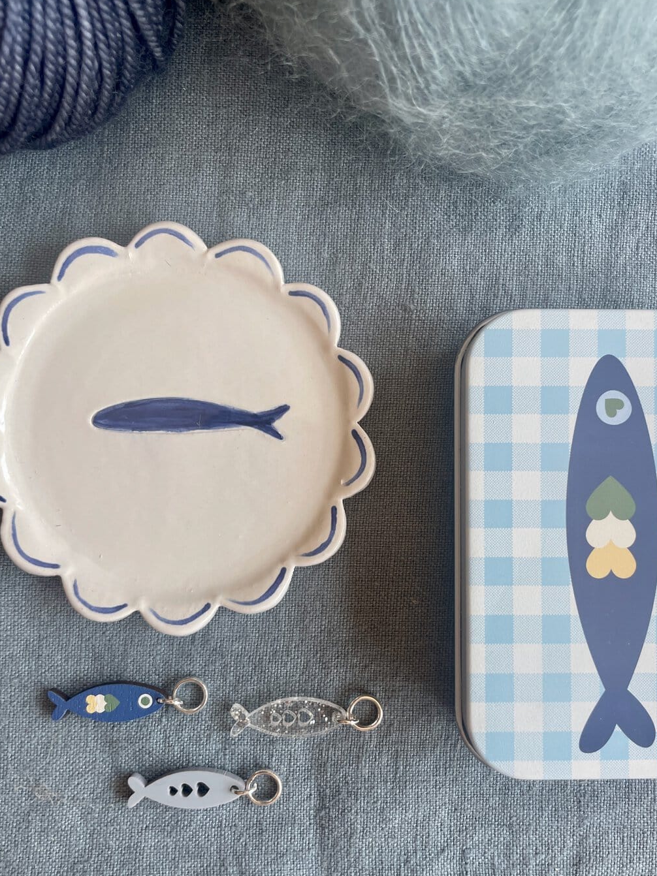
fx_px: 785
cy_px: 472
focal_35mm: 31
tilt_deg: -89.0
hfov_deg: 45.3
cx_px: 375
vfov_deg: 58.3
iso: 40
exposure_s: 1/251
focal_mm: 4.2
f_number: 1.6
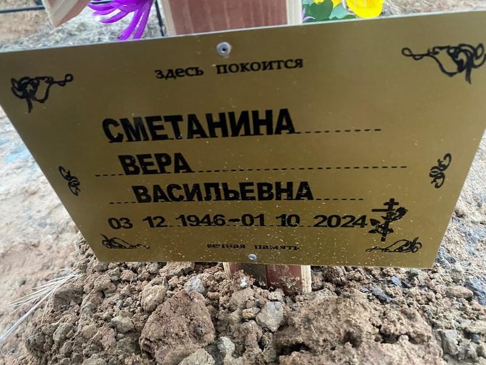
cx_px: 243
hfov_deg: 67.3
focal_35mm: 26
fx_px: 365
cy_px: 182
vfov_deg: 53.1
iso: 800
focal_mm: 4.25
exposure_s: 1/30
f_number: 1.8
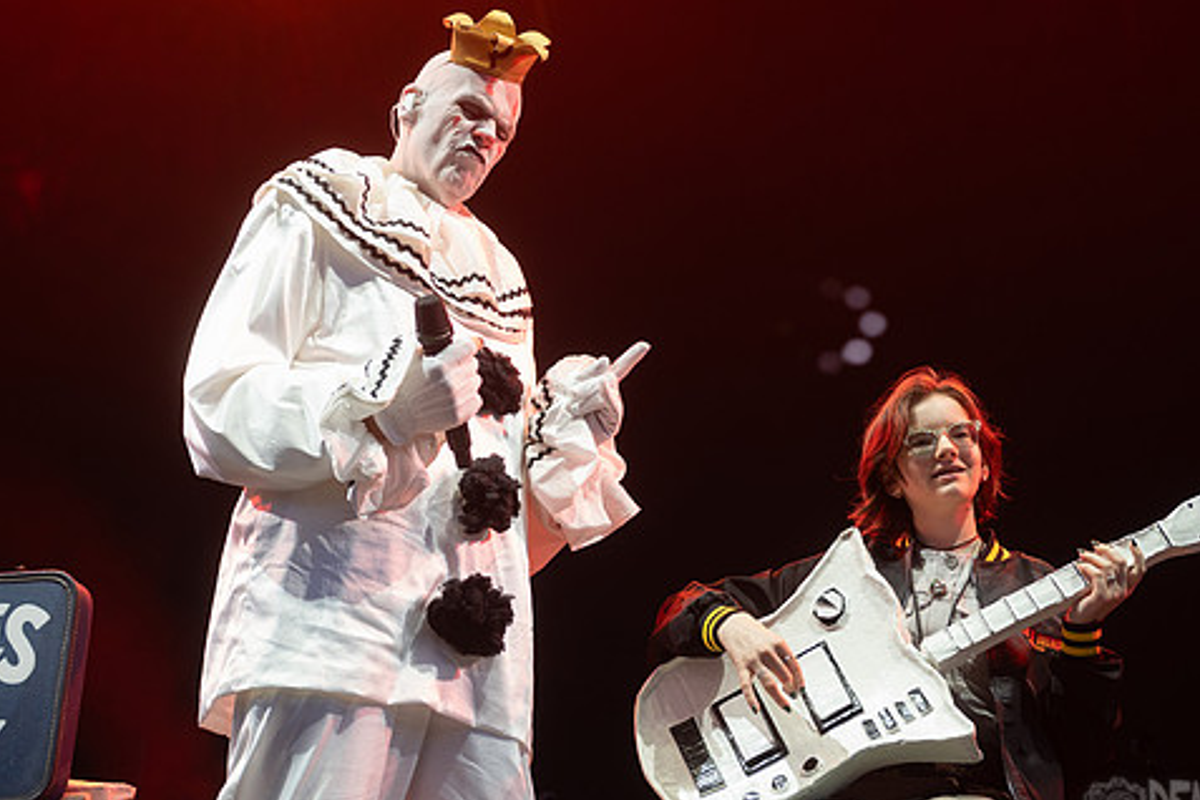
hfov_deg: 30.4
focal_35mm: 66
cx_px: 744
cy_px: 318
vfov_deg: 20.6
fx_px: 2200
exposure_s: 1/500
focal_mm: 48
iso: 640
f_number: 5
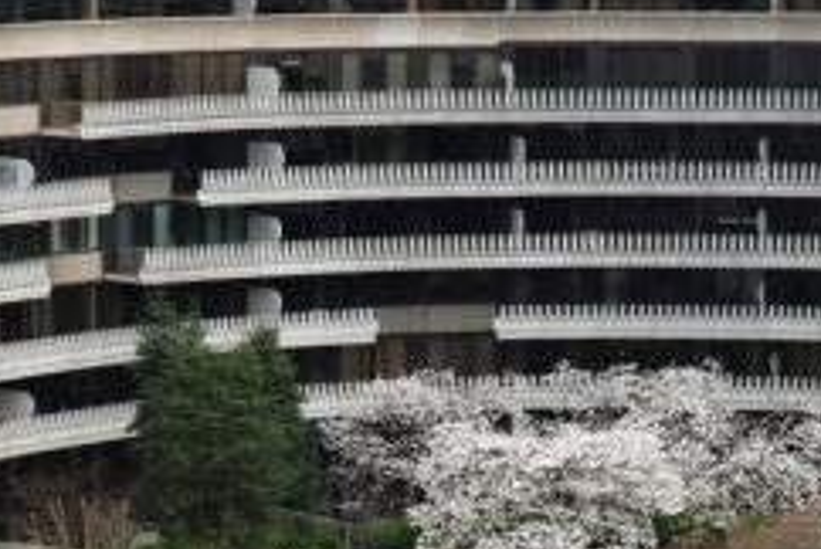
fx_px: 4955
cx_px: 387
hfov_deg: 9.5
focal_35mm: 217
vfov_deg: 6.3
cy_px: 486
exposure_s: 1/100
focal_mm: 70
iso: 100
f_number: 10
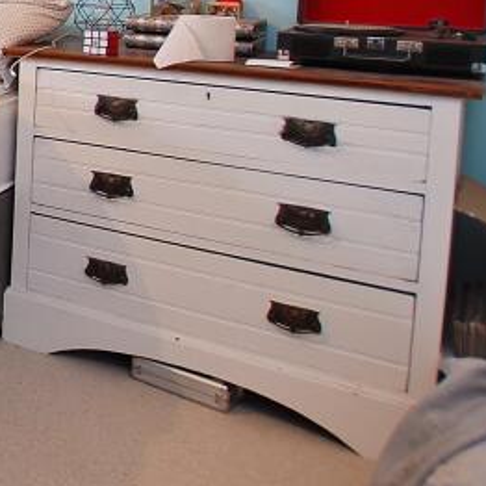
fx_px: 794
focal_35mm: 50
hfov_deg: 22.3
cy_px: 10
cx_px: -364
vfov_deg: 31.7
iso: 100
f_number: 3.5
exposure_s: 1/6
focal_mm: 10
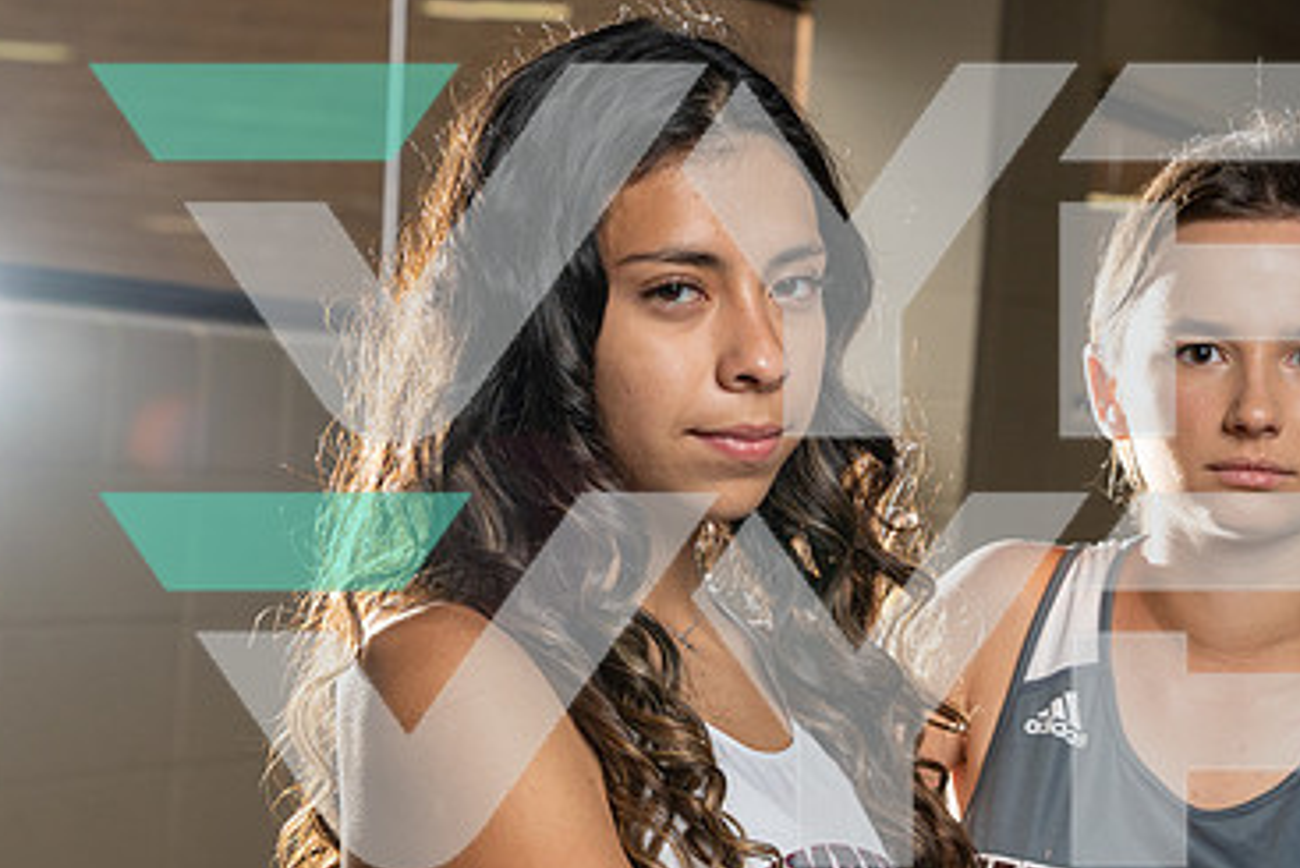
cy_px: 682
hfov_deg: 20.6
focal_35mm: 98
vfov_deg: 13.9
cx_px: 1002
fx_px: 3540
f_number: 6.3
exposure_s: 1/250
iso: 400
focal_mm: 62
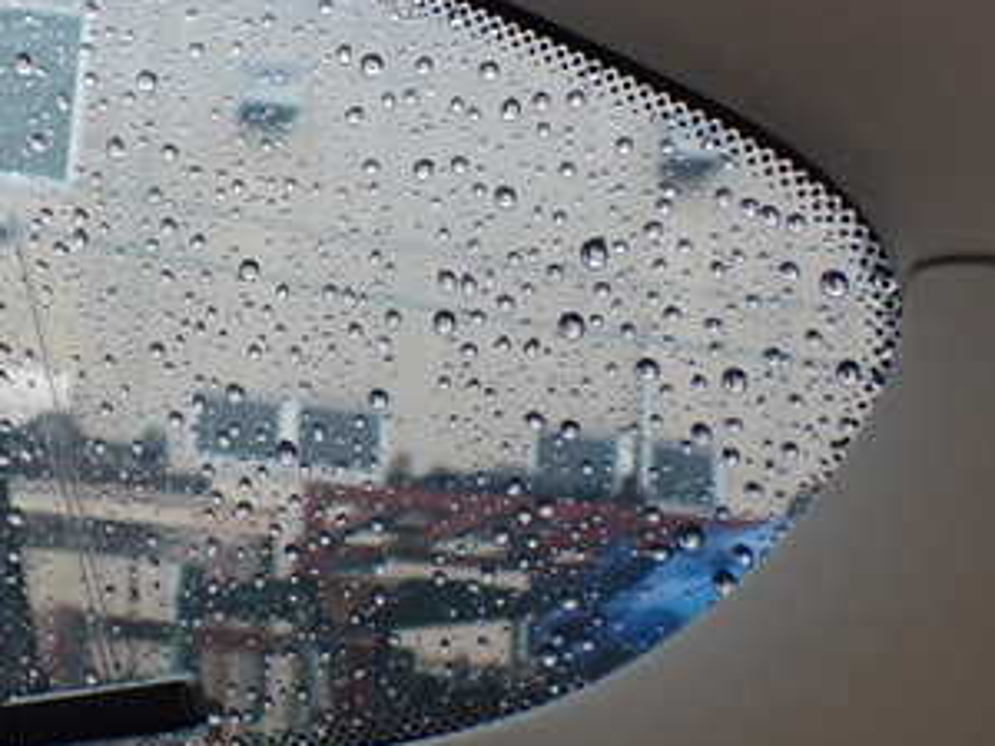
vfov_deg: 24.3
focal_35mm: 60
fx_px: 1725
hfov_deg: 30.3
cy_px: 259
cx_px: 40
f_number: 2.3
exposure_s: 1/125
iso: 500
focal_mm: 5.4
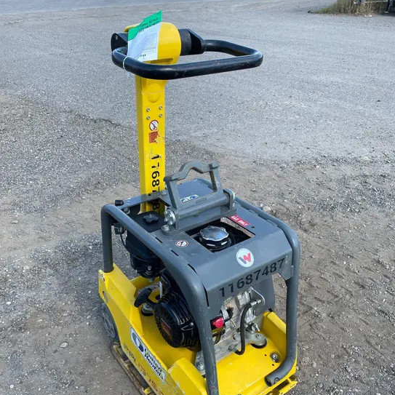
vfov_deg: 51.9
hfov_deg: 52.5
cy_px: 251
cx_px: 199
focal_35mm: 31
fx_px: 400
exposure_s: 1/836
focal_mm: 4.2
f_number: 1.6
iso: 32
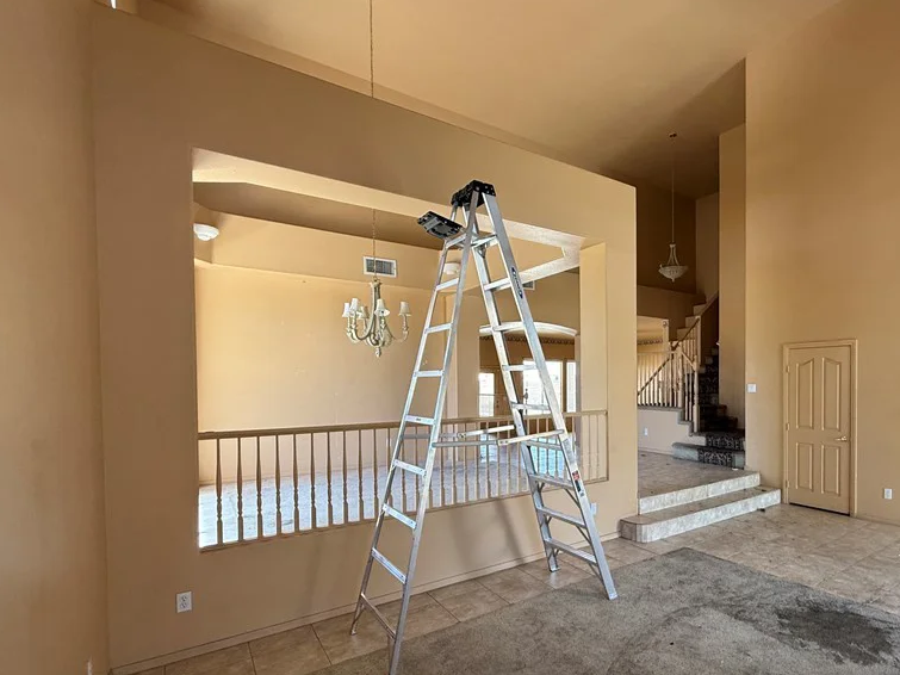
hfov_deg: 82.8
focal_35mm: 19
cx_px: 571
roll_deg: +0.0
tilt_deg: +0.7
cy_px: 394
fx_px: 494
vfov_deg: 68.2
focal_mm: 2.22
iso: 160
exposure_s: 1/99
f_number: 2.2
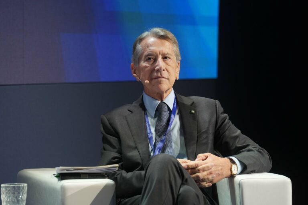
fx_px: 1711
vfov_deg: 6.9
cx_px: 154
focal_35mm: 200
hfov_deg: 10.3
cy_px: 102
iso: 1600
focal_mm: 200
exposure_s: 1/200
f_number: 5.6
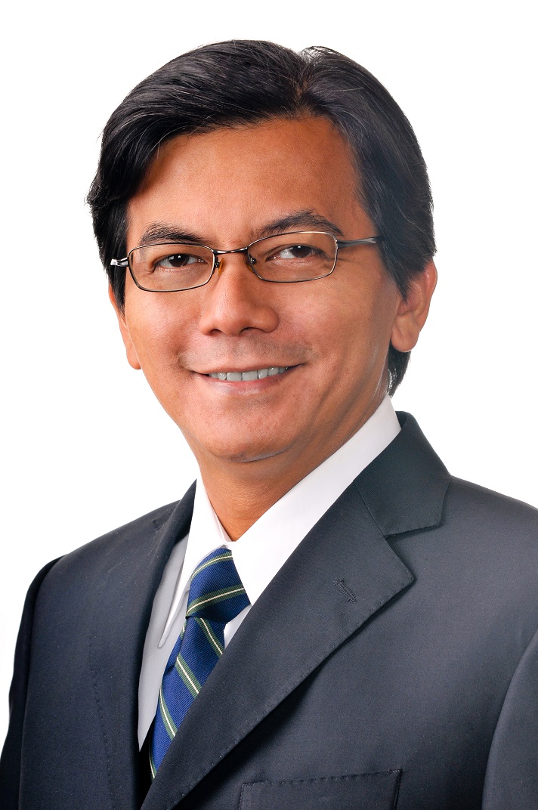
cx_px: 269
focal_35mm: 174
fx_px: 3910
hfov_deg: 7.9
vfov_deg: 11.8
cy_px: 405
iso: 200
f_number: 8
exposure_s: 1/250
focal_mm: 116
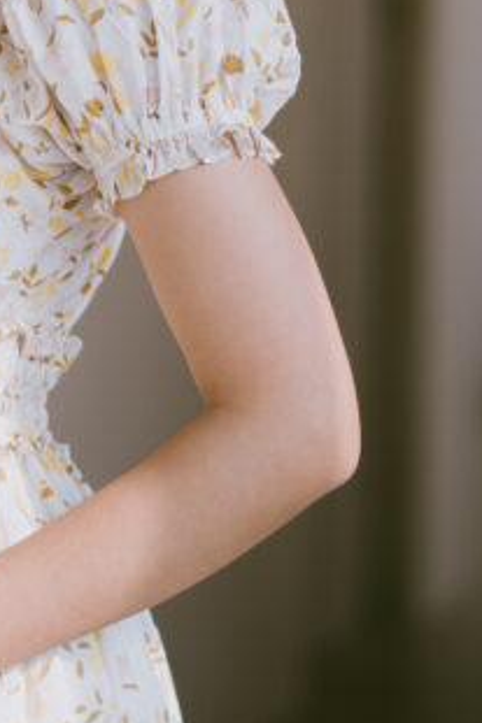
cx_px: -149
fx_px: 4946
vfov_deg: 8.4
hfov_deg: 5.5
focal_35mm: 246
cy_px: 253
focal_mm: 85
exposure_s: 1/400
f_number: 1.8
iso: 100
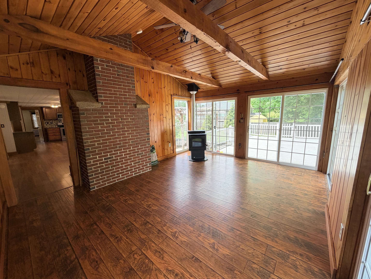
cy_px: 140
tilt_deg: -9.6
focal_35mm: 14
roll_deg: +1.8
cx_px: 186
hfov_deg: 102.1
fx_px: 150
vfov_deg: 85.7
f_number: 2.2
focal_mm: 2.22
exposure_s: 1/121
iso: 80
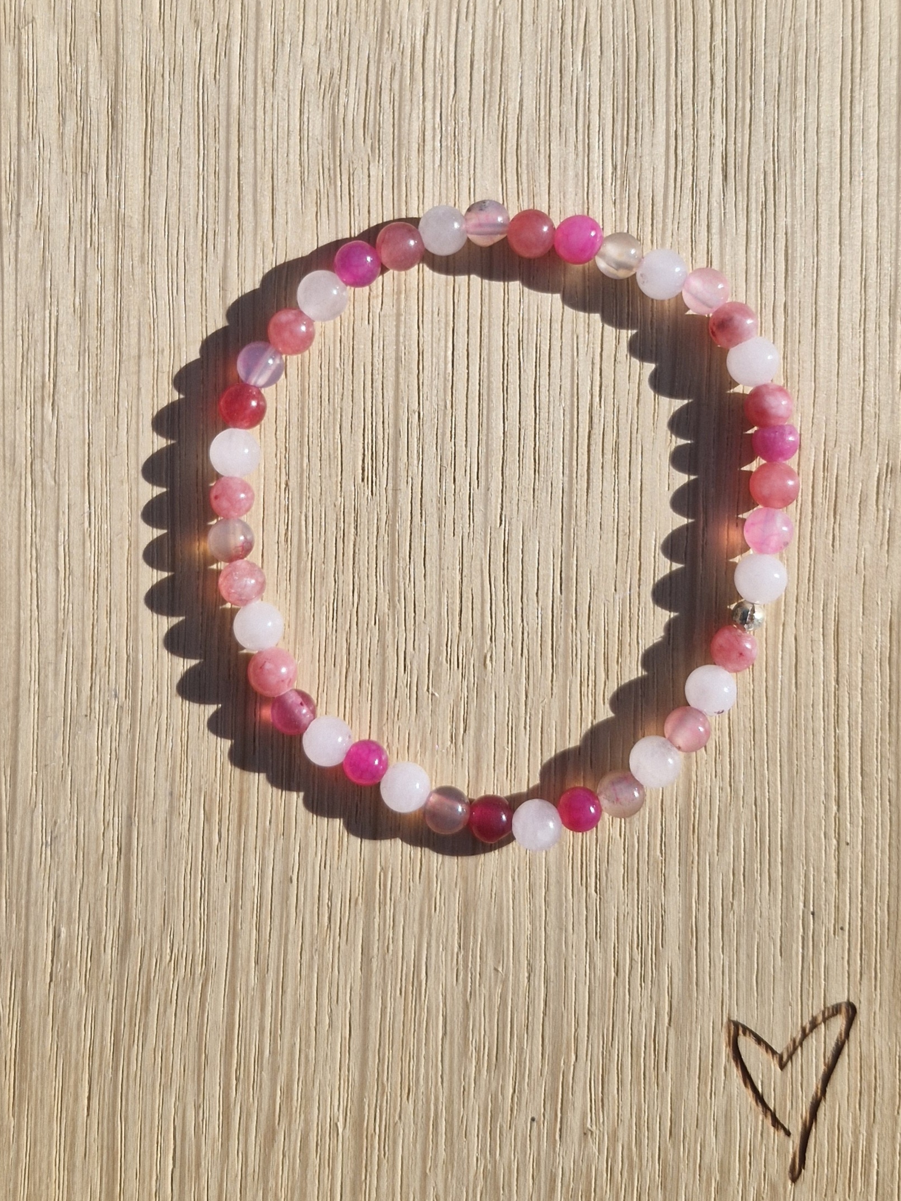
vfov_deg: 71.6
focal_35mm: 24
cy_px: 580
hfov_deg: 56.8
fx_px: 833
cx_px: 455
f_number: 1.8
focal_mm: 5.54
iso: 50
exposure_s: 1/2500
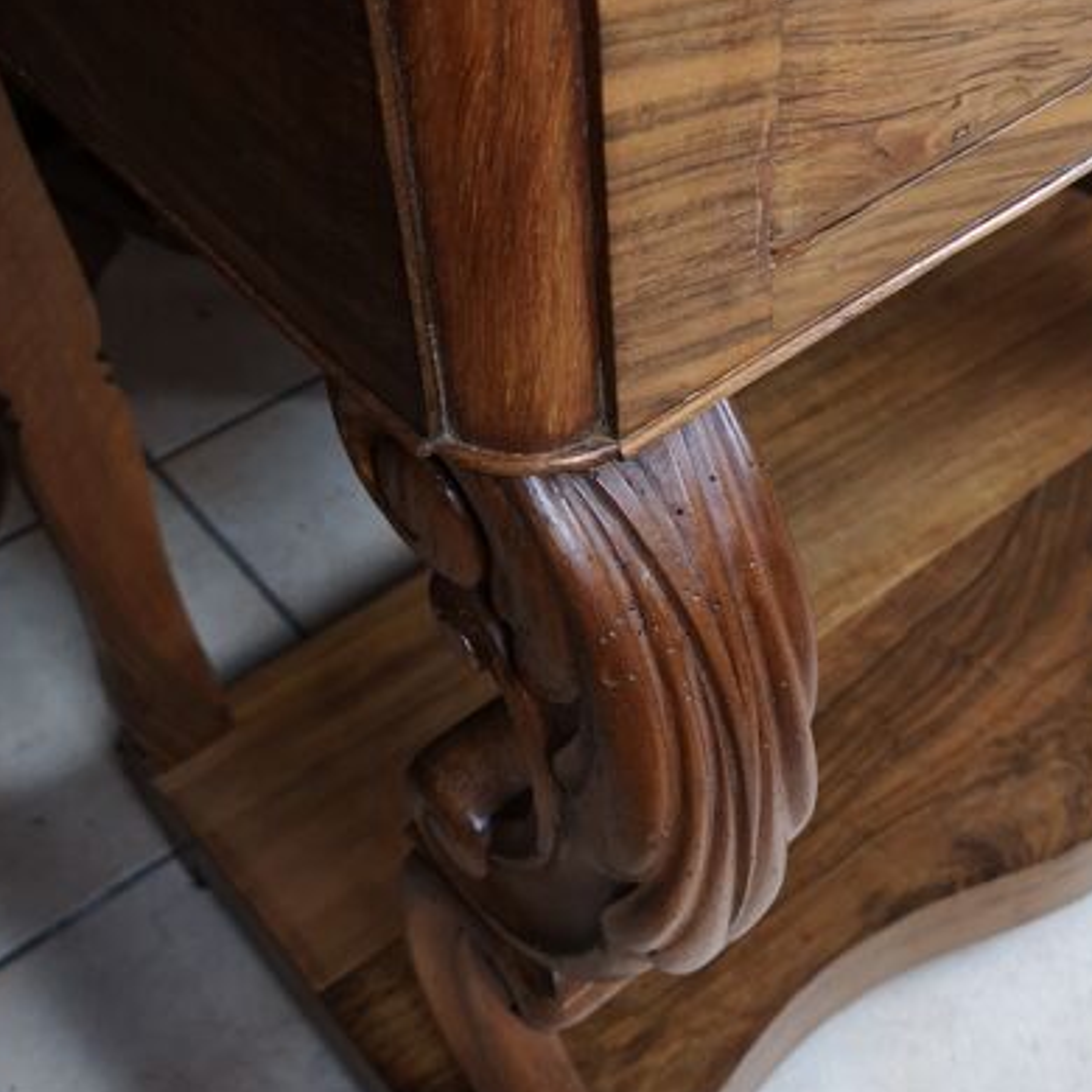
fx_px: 1749
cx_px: 672
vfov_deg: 34.6
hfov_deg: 34.5
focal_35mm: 49
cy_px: 479
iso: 200
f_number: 1.8
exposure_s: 1/33.3
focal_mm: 3.95
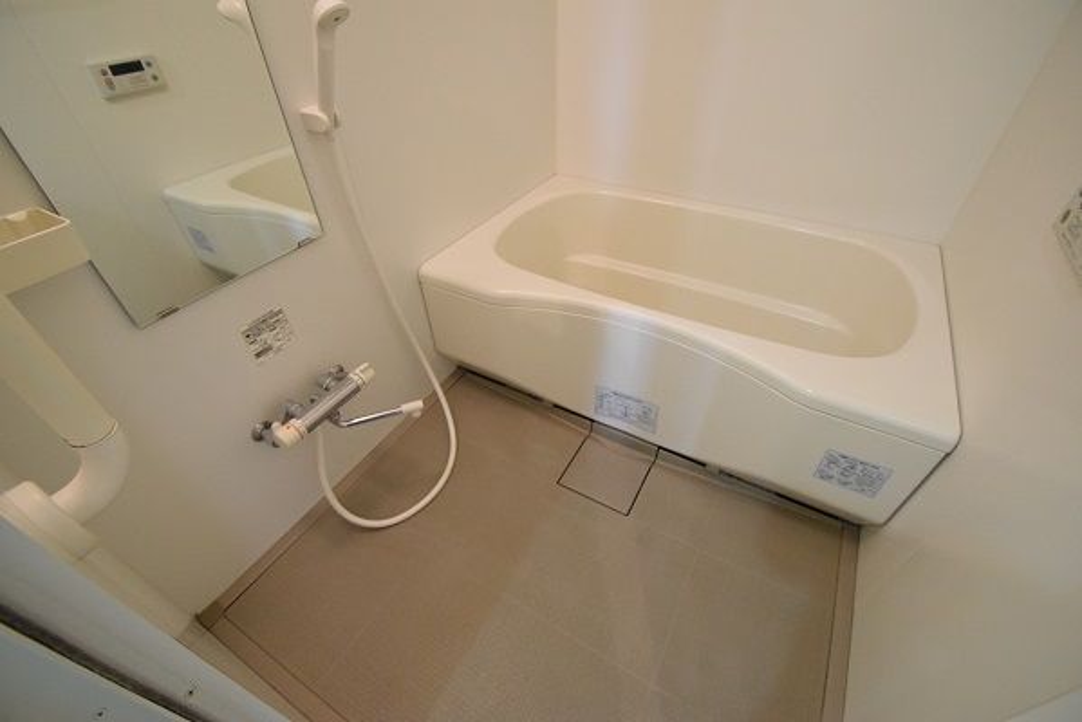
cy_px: 361
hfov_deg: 100.4
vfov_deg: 77.4
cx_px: 541
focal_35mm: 15
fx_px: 451
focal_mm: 10
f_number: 5
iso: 3200
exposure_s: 1/100
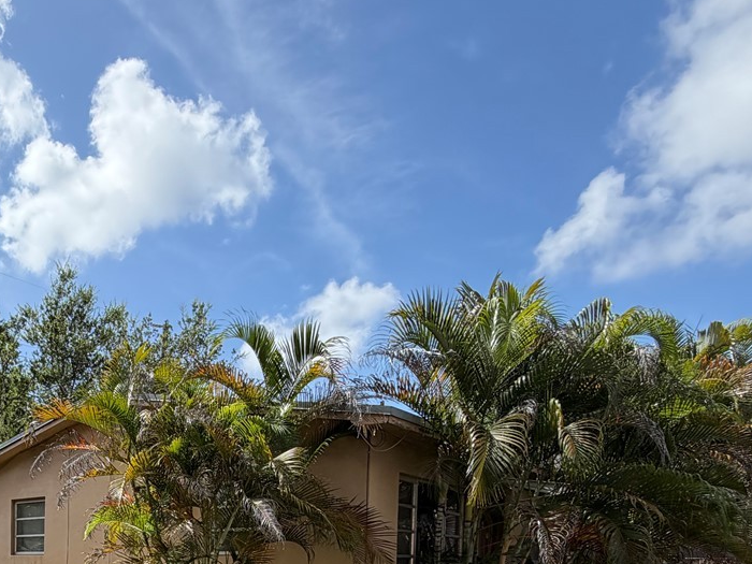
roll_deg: -0.4
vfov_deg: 38.3
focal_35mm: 32
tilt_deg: -1.0
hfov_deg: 50.4
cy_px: 585
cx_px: 74
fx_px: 695
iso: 25
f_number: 2.2
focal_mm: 2.22
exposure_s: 1/853
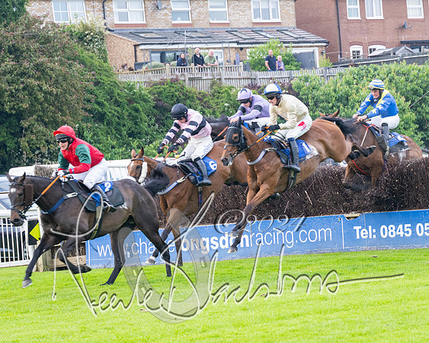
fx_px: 2241
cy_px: 169
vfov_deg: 8.7
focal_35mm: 177
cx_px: 271
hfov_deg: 10.9
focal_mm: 98
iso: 800
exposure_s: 1/500
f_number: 4
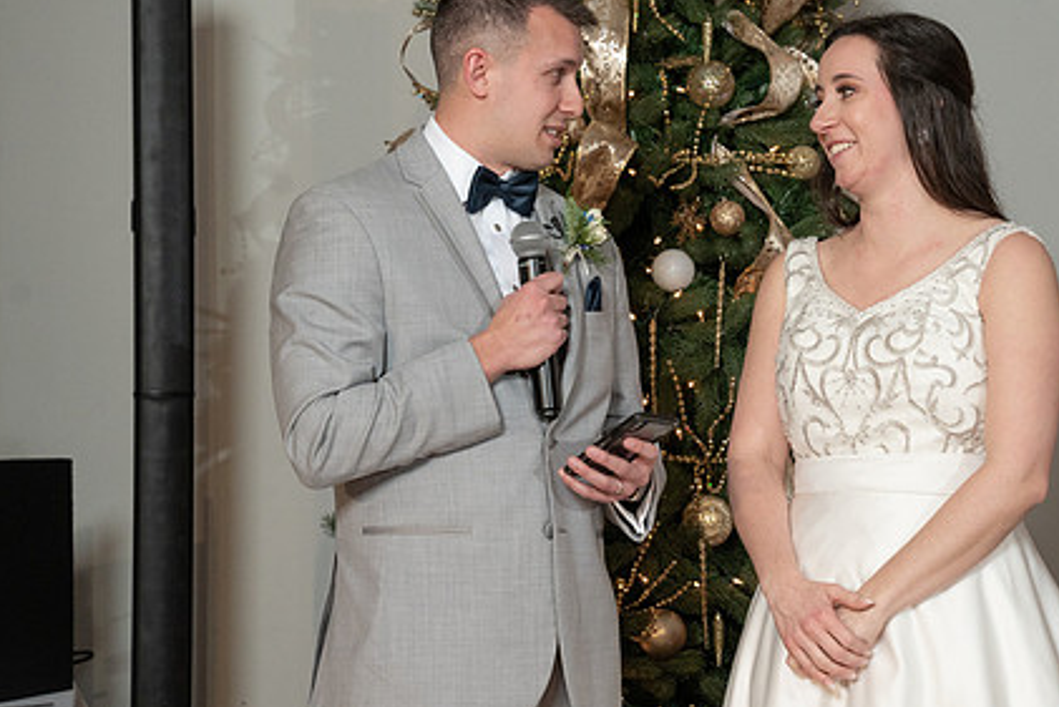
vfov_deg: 13.7
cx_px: 666
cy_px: 326
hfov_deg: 20.4
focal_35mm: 100
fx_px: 2943
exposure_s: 1/200
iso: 2000
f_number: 5.6
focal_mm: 70
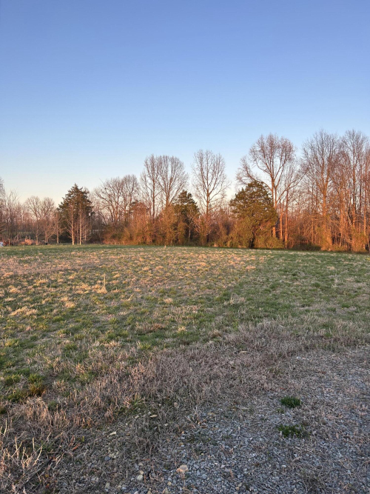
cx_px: 185
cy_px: 247
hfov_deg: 53.0
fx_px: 371
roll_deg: -0.8
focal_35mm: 26
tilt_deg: -0.8
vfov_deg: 67.3
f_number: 1.5
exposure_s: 1/482
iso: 50
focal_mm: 5.7
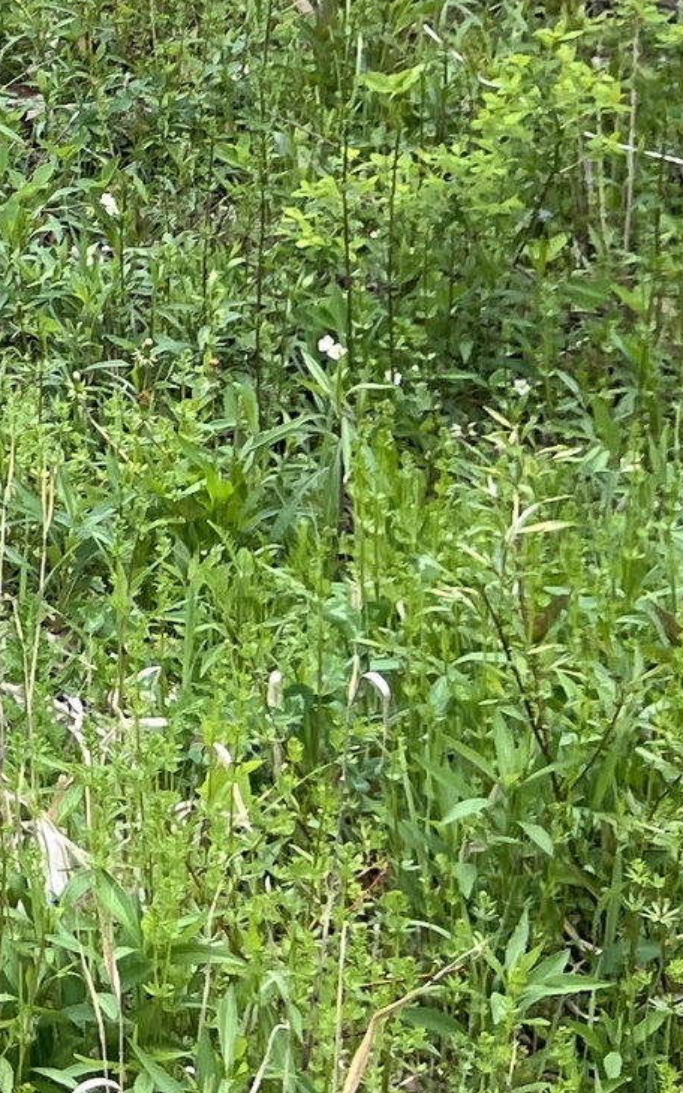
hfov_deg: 9.5
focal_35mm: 116
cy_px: -278
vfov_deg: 17.0
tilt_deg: -2.5
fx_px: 3456
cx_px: -1182
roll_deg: -3.8
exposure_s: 1/437
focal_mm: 5.1
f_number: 1.6
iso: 50
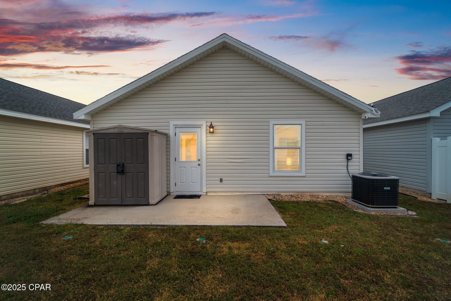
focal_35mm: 15
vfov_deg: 77.3
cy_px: 150
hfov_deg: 100.4
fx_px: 188
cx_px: 226
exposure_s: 1/6
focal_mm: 10
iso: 100
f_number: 4
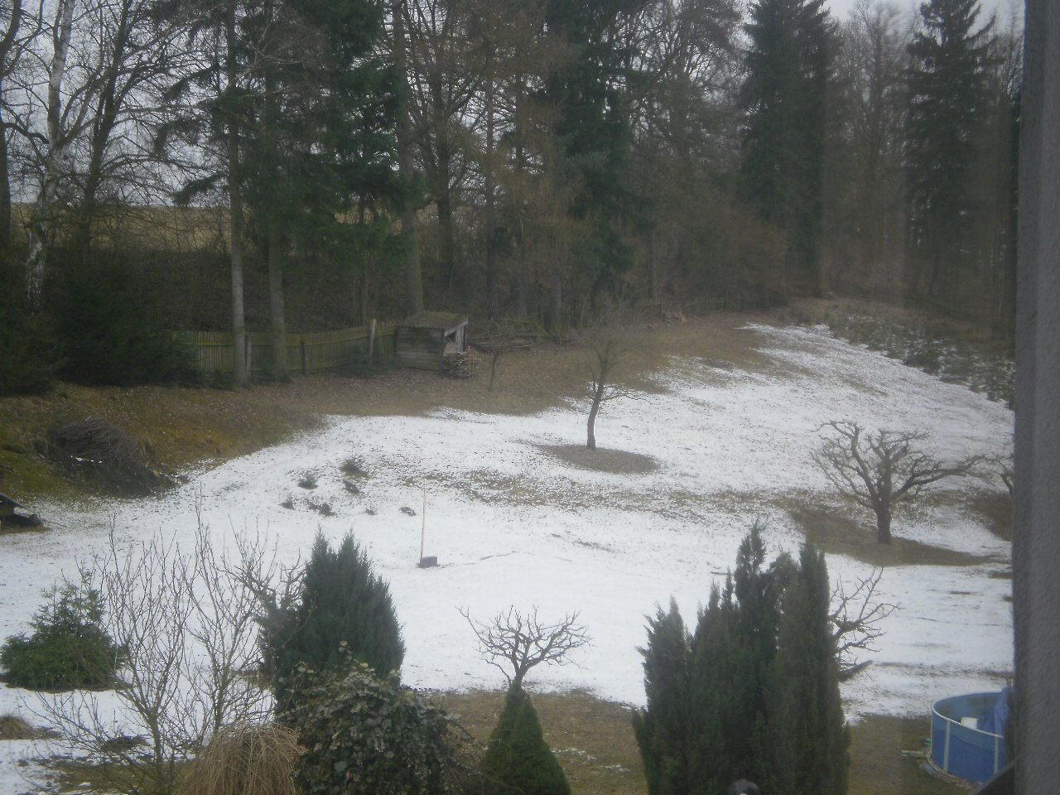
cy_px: 398
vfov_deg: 28.6
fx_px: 1562
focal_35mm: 51
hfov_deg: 37.5
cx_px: 530
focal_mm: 9.05
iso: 100
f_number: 3.8
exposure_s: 1/250
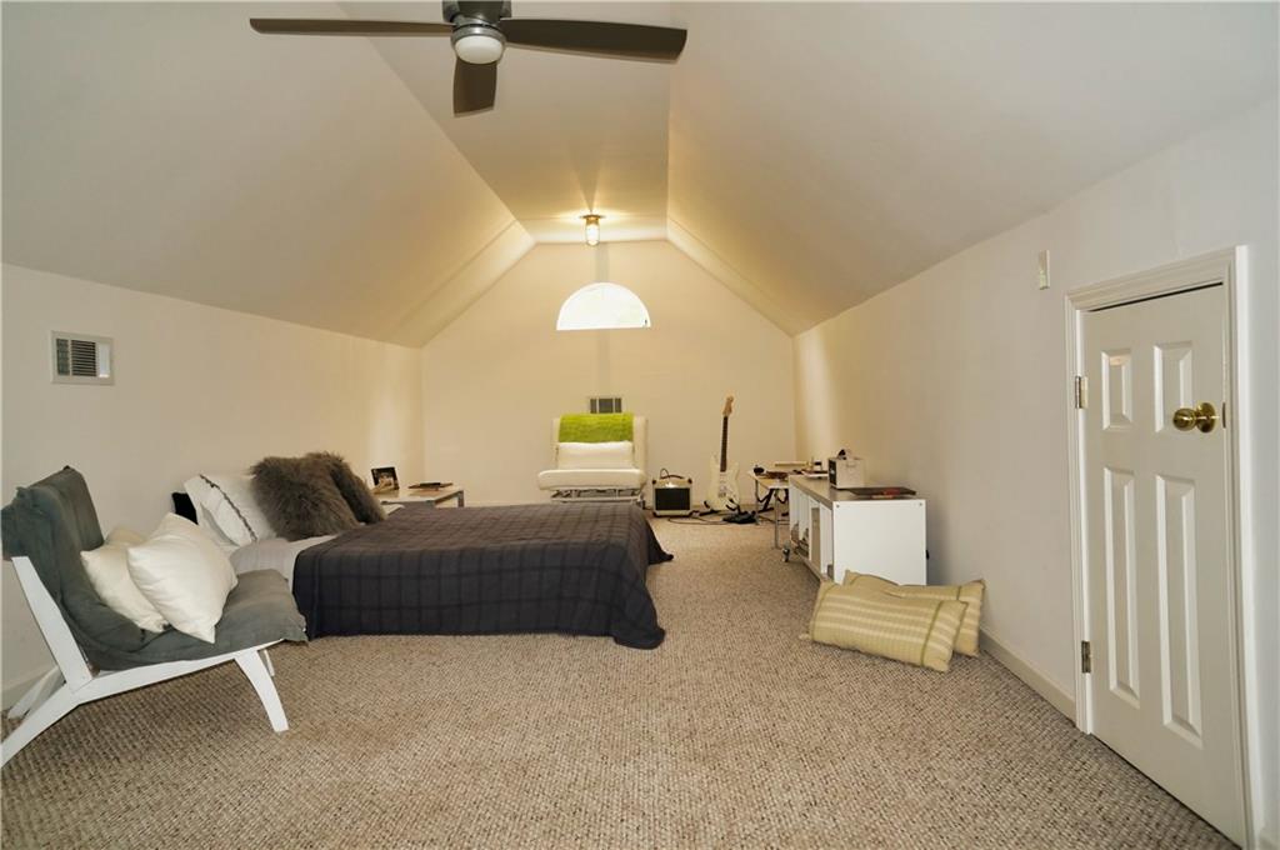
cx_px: 640
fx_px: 852
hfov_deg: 73.8
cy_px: 425
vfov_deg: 53.0
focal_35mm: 24
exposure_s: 1/60
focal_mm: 16
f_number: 5
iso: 800
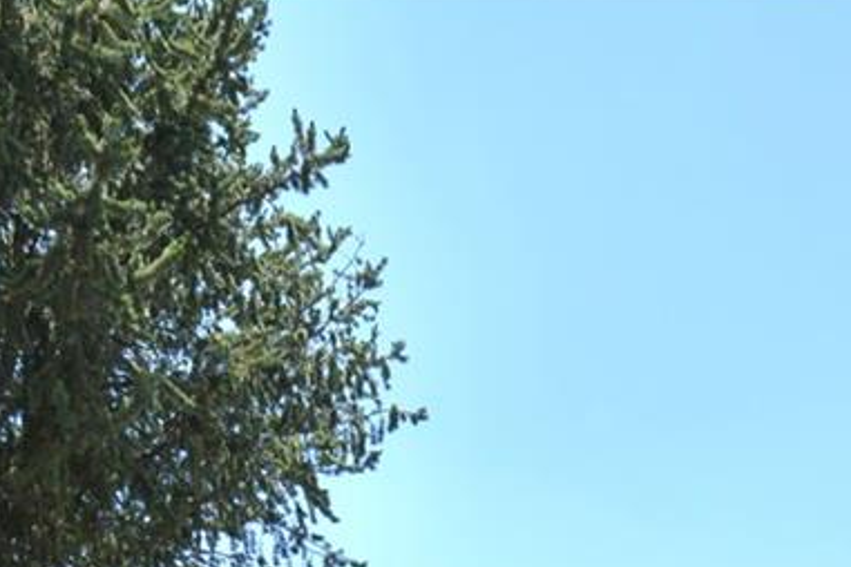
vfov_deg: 16.1
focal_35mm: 63
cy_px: 1174
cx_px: 692
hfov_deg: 31.0
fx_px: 1489
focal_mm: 15
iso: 400
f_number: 13
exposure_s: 1/250
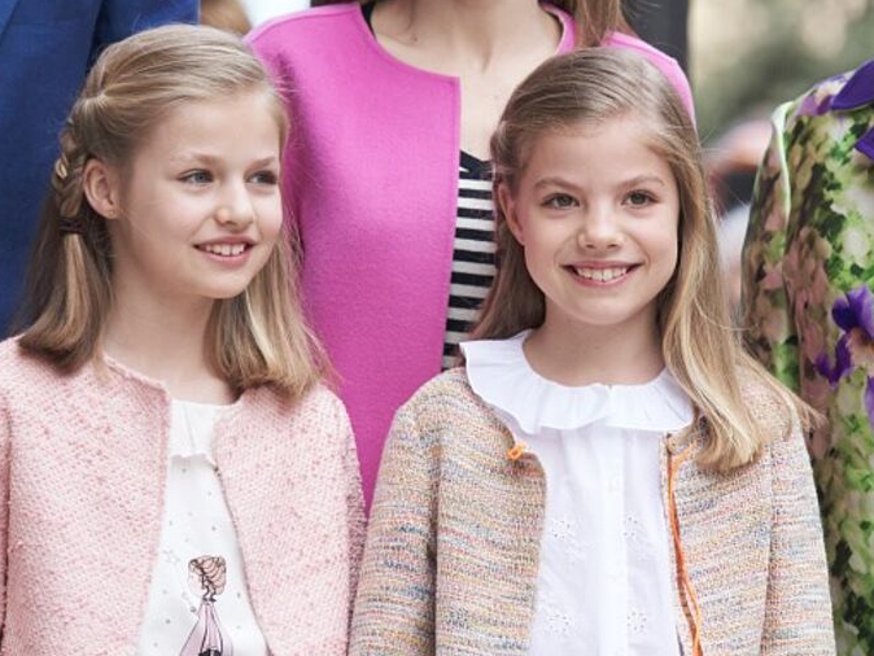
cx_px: 389
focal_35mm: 280
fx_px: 7072
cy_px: 331
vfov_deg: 5.3
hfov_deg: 7.1
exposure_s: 1/500
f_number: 5.6
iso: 640
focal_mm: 250
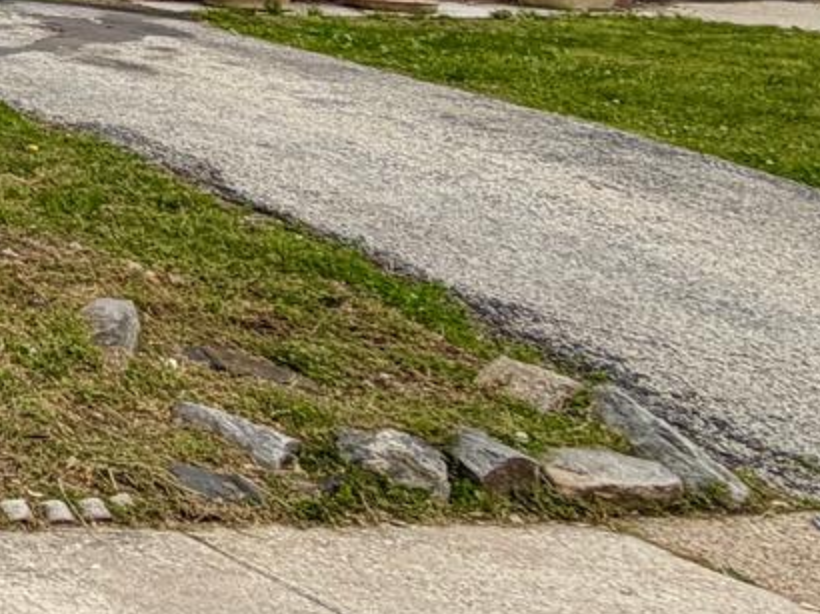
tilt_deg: +5.8
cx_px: -994
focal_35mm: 70
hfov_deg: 16.6
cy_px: -326
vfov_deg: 18.4
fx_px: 1657
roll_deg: +3.0
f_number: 2.2
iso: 20
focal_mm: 2.22
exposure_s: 1/928
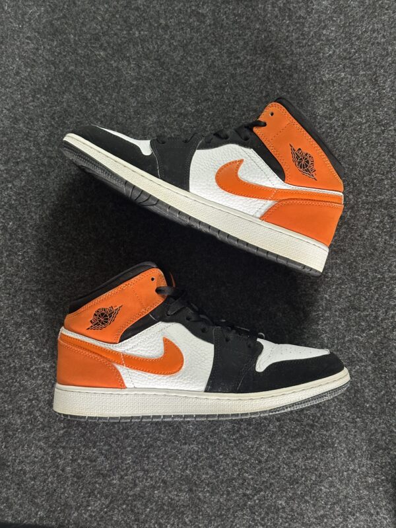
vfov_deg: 39.6
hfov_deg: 30.3
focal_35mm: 48
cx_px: 198
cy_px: 264
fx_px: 732
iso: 200
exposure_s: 1/50
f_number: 1.78
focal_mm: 6.86
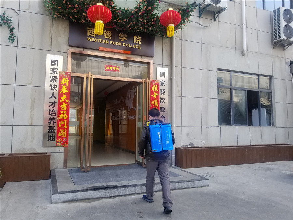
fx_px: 220
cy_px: 110
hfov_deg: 67.3
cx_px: 146
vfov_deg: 53.1
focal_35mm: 26
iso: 50
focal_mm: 4.25
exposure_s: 1/385
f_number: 1.7
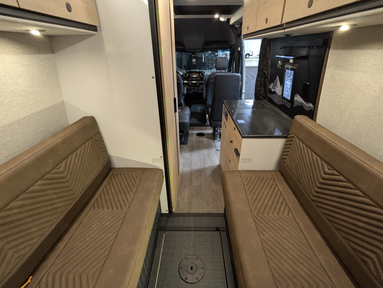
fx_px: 177
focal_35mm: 16
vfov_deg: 78.2
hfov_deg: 94.4
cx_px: 192
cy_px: 144
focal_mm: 2.35
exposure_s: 1/50
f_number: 2.2
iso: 393
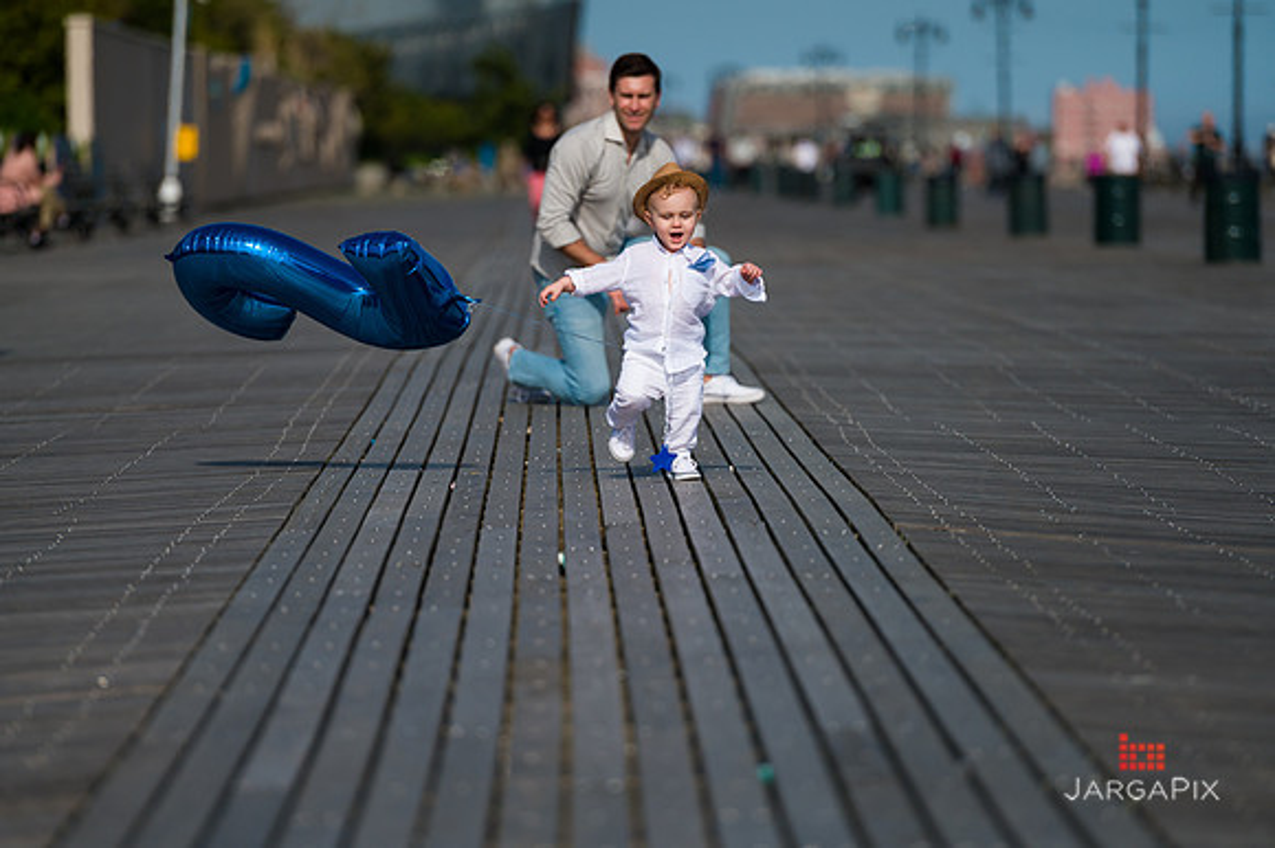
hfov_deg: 10.3
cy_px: 424
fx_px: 7079
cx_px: 638
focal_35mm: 200
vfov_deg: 6.9
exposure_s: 1/6400
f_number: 4
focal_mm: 200
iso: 200
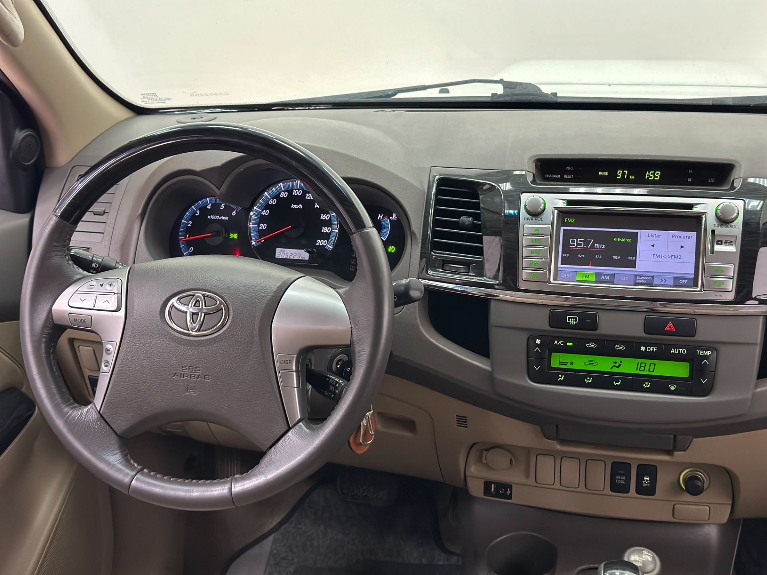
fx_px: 1064
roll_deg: +0.2
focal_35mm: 48
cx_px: 384
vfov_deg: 30.3
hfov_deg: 39.7
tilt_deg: -21.5
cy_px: 288
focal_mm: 6.86
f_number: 1.78
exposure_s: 1/40
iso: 320
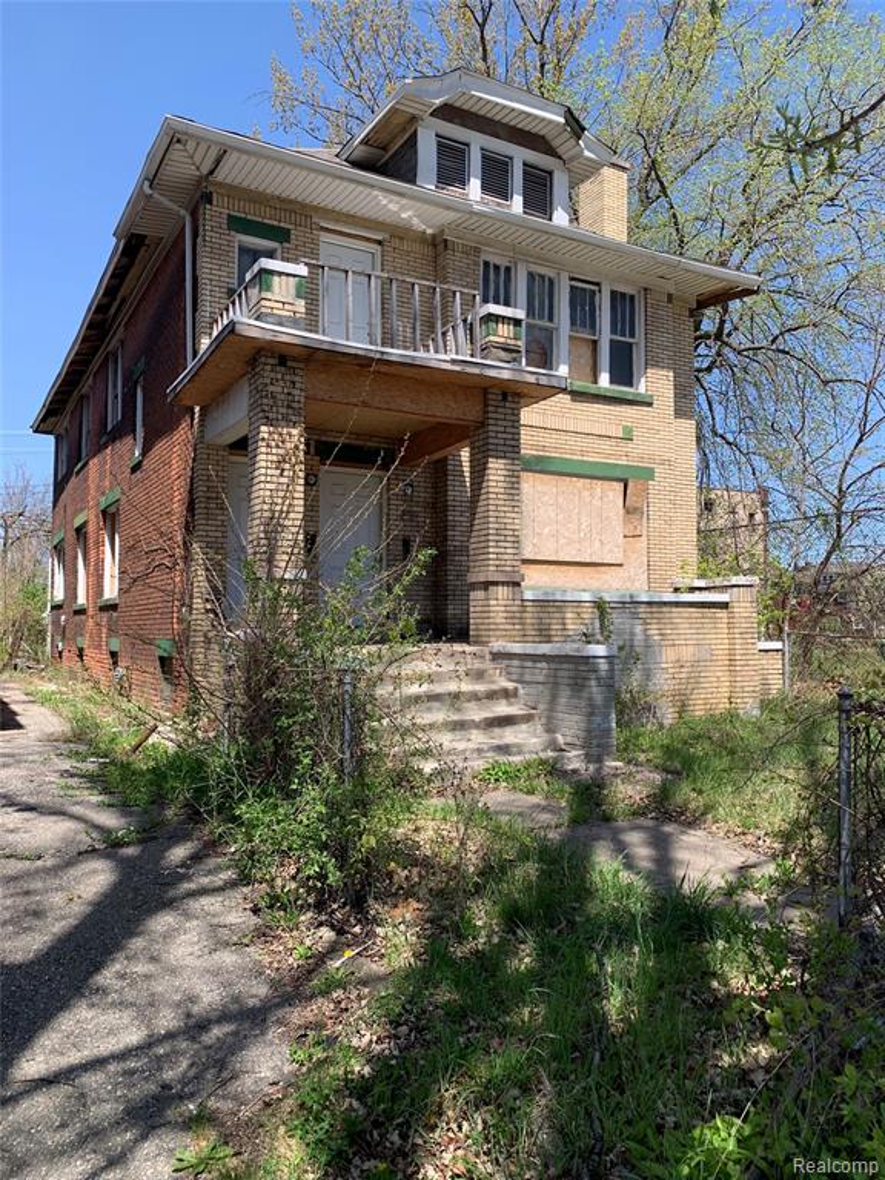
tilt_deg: +5.0
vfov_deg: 67.3
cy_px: 590
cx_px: 442
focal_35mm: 26
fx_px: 886
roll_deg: +1.0
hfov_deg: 53.1
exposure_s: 1/1136
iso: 25
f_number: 1.8
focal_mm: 4.25
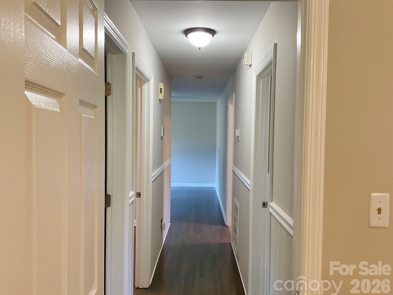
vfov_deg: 46.8
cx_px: 190
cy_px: 148
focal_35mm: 30
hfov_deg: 60.0
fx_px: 341
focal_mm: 3
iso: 80
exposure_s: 1/60
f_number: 1.8
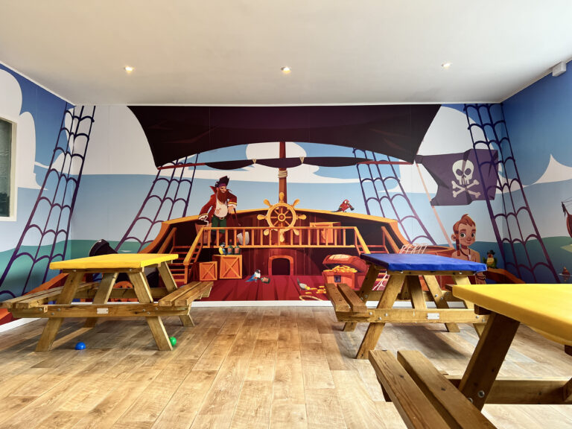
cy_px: 214
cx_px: 286
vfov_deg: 53.1
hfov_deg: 67.3
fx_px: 430
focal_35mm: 26
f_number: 1.5
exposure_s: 1/114
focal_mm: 5.7
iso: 125
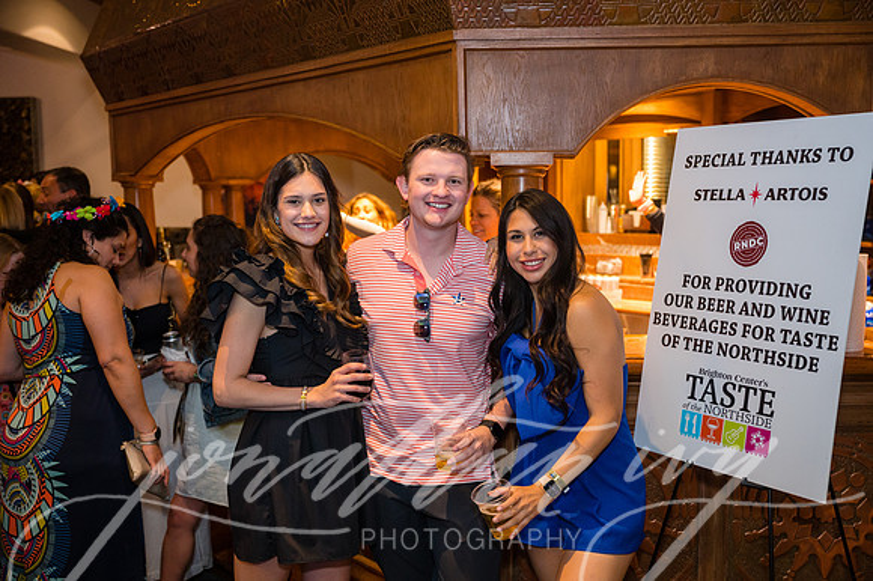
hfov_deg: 51.9
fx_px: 897
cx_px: 436
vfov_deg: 35.9
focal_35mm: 37
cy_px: 290
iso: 2500
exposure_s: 1/125
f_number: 2.8
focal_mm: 37
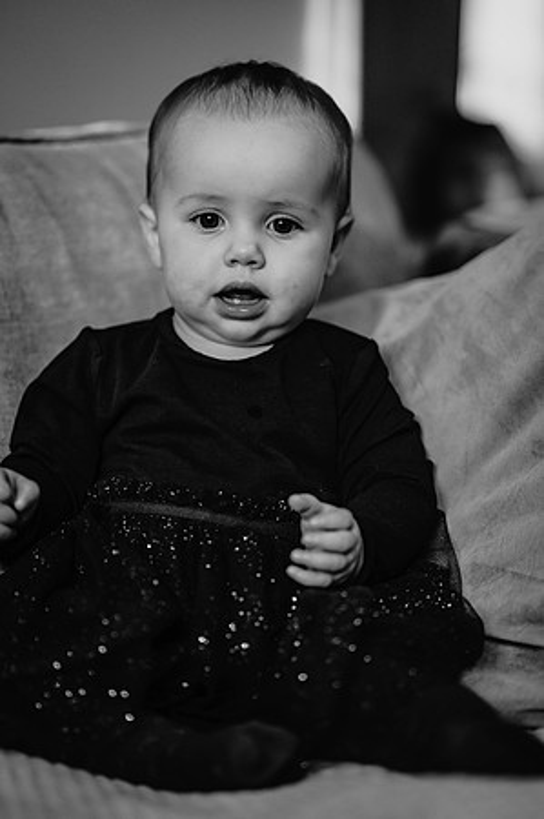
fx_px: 1931
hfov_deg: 16.0
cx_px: 272
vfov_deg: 23.9
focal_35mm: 85
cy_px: 410
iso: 220
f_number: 1.8
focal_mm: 85
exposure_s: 1/160
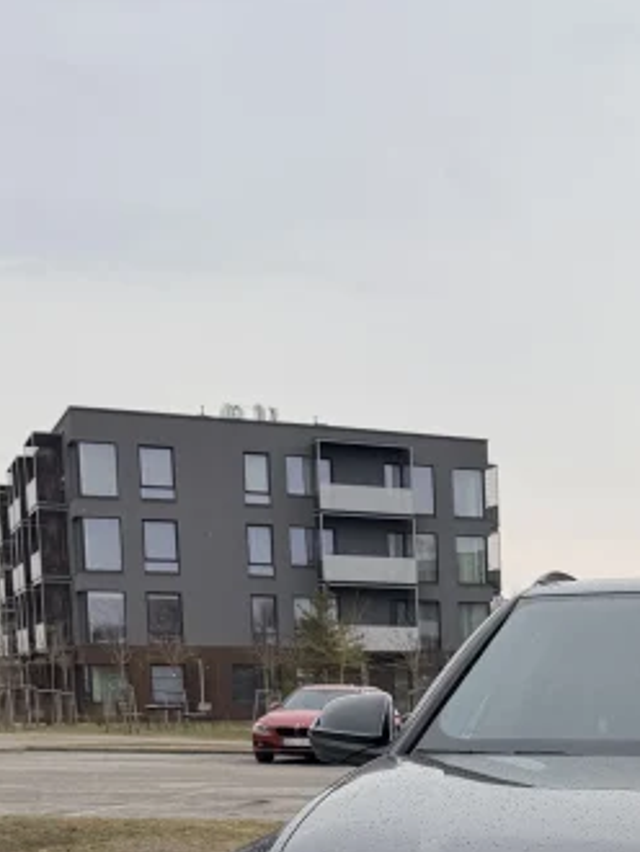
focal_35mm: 62
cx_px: 779
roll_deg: -0.1
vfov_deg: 29.0
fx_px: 1526
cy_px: 866
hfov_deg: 21.8
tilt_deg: -7.0
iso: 80
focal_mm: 6.76
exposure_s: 1/2611
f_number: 1.78
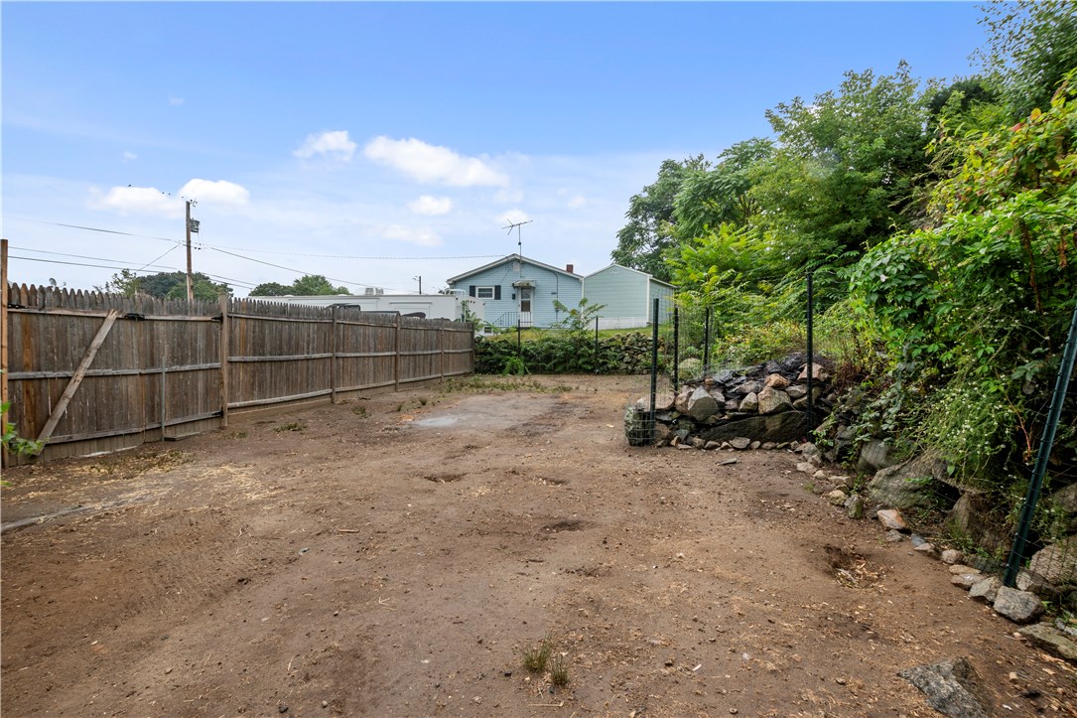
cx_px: 538
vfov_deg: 77.3
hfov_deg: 100.4
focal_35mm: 15
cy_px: 359
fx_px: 449
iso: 100
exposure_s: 1/60
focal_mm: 10
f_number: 11
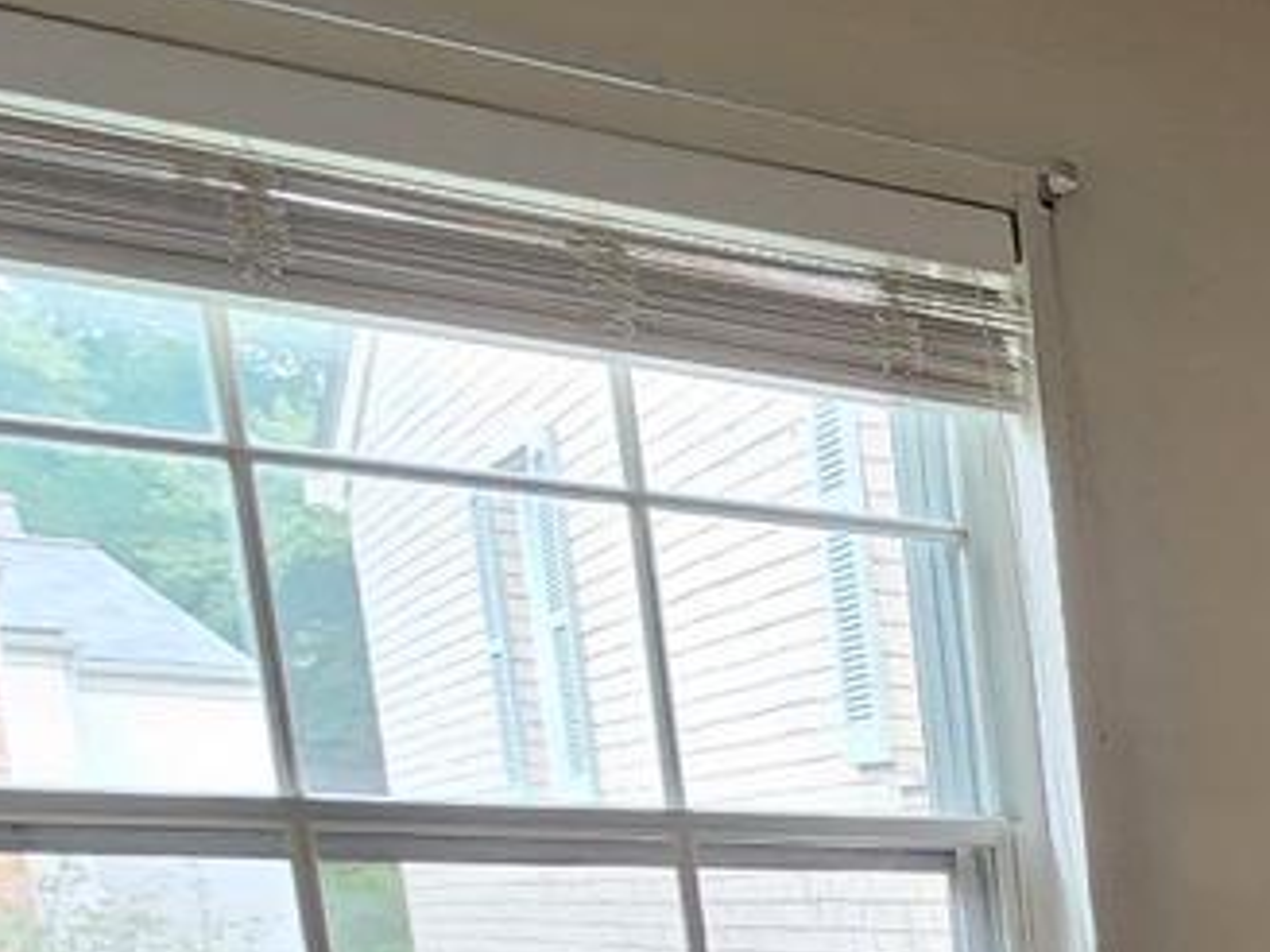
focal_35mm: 57
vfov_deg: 22.2
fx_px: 2091
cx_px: 2583
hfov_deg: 18.9
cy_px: 1327
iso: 200
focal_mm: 2.2
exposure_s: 1/60
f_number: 2.2
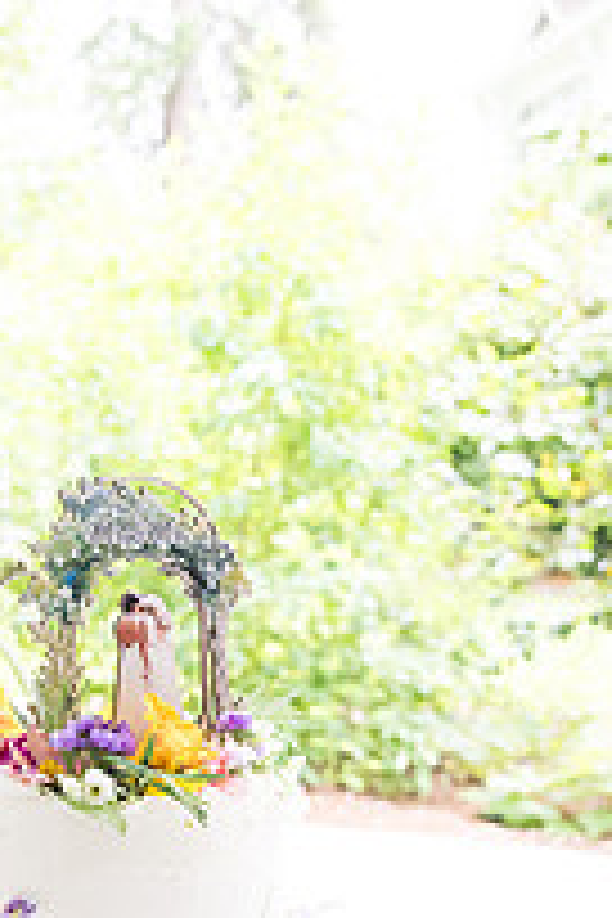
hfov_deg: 25.1
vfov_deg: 35.8
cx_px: 122
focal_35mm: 53
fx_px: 1351
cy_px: 783
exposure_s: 1/320
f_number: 4
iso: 2500
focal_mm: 24
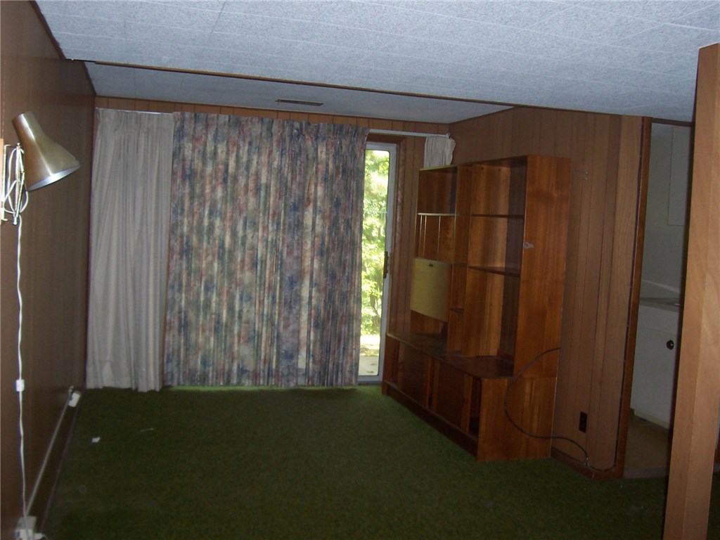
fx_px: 770
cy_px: 270
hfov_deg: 50.1
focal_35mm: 37
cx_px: 360
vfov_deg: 38.7
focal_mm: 5.6
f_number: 2.8
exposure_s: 1/60
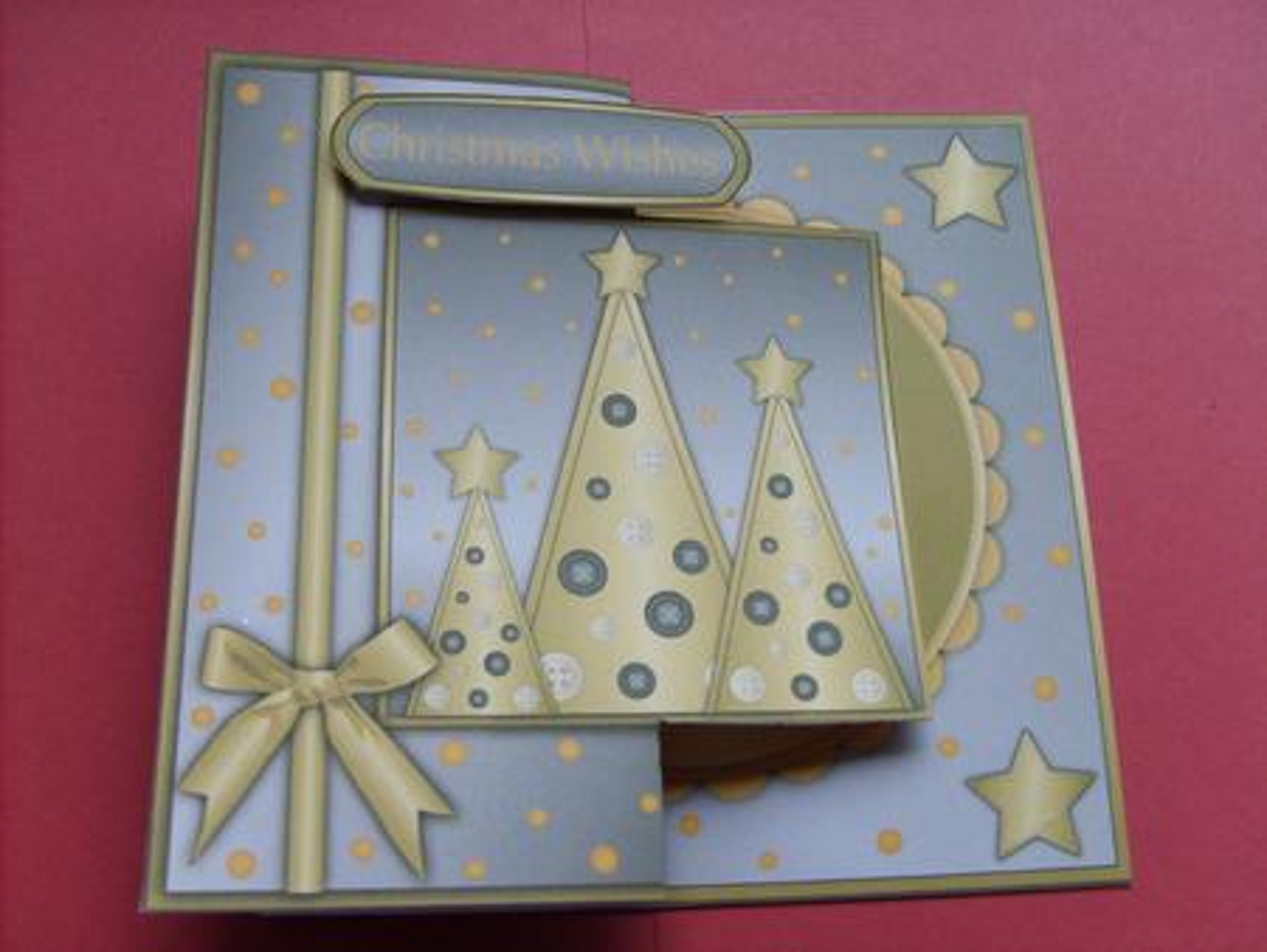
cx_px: 634
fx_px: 1282
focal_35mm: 35
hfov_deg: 52.6
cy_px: 476
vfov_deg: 40.7
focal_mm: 5.8
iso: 63
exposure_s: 1/30
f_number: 2.8
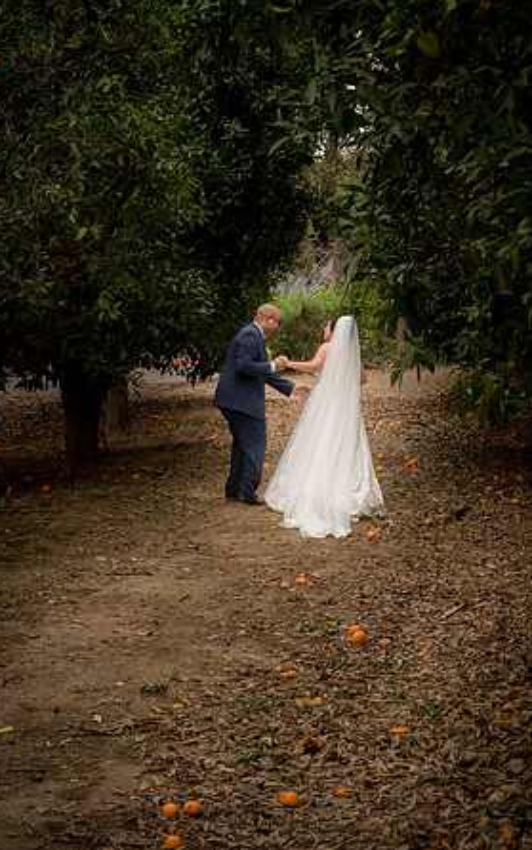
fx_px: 1669
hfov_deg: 18.1
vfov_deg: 28.6
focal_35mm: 72
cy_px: 423
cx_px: 276
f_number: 14
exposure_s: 1/25
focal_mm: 70
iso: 640
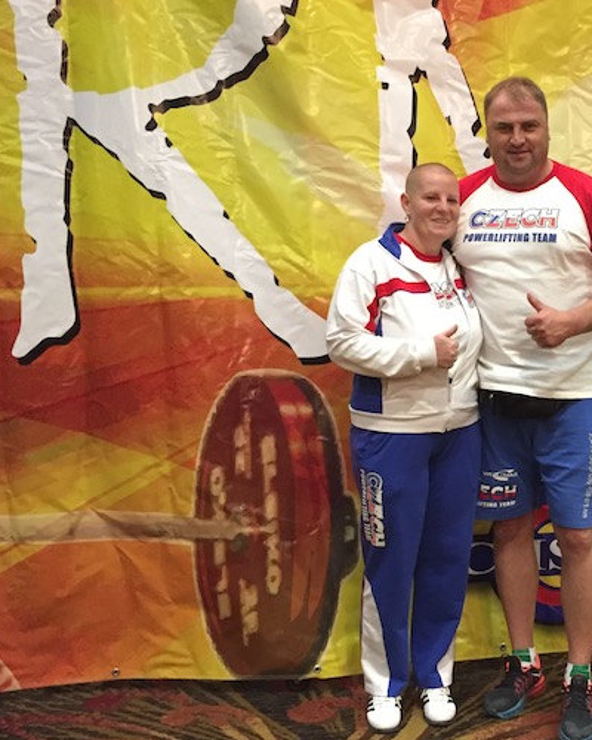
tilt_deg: -7.7
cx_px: 574
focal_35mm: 51
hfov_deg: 28.1
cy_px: 380
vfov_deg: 36.7
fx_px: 1117
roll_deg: -1.8
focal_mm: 4.15
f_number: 2.2
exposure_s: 1/15
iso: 320
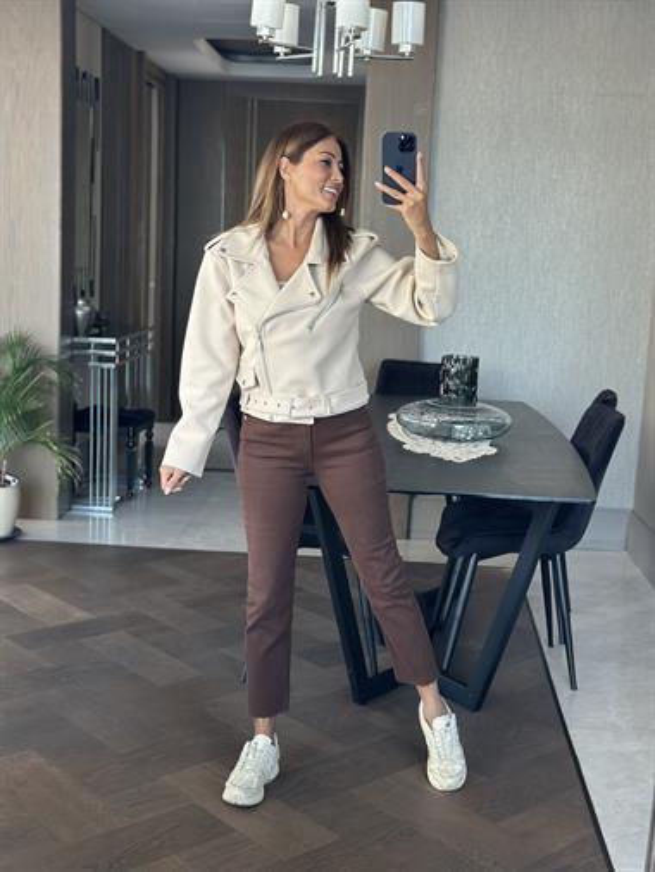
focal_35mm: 48
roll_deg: -3.0
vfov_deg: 39.6
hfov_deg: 30.3
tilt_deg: -18.4
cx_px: 328
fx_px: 1210
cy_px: 436
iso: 125
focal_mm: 6.86
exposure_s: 1/60
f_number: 1.78
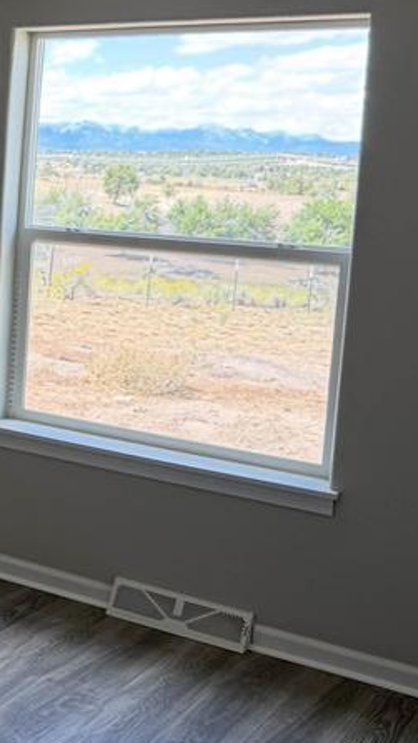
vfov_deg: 34.6
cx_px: -255
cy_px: 258
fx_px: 1182
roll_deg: -1.8
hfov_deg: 17.5
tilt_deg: -5.5
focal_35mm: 60
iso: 80
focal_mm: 6.76
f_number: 1.78
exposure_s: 1/170
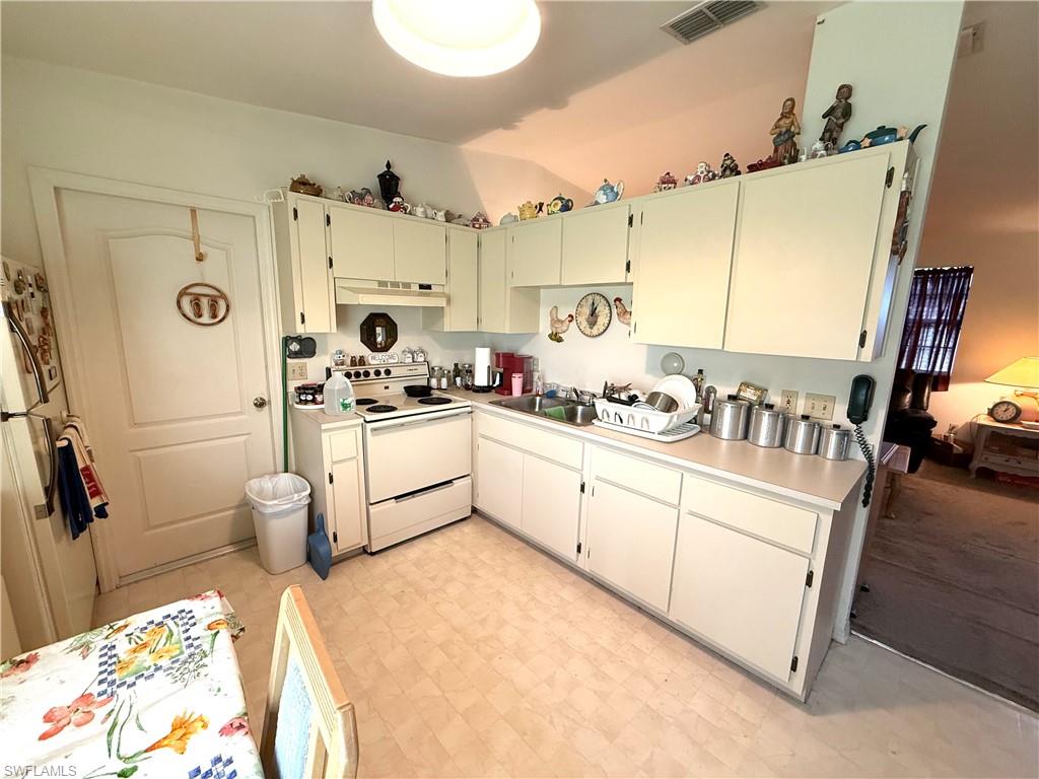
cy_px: 390
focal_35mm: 14
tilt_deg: -10.1
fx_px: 420
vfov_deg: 85.7
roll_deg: -1.3
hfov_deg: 102.1
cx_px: 520
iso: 250
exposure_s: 1/60
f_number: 2.2
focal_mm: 2.22
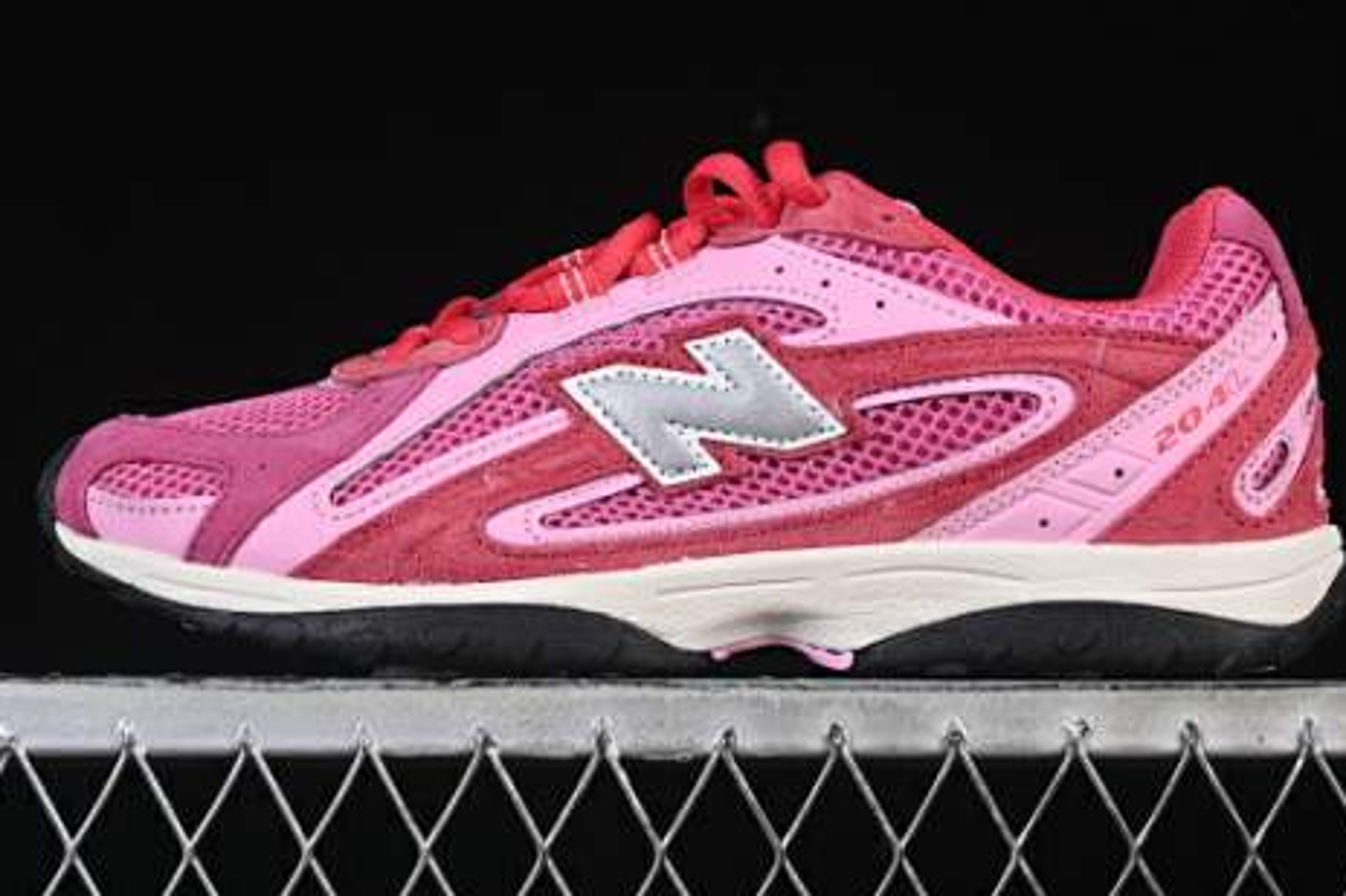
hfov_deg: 17.4
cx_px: 725
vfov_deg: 11.6
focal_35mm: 118
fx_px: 4410
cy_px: 238
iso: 160
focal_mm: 50
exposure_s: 1/80
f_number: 8
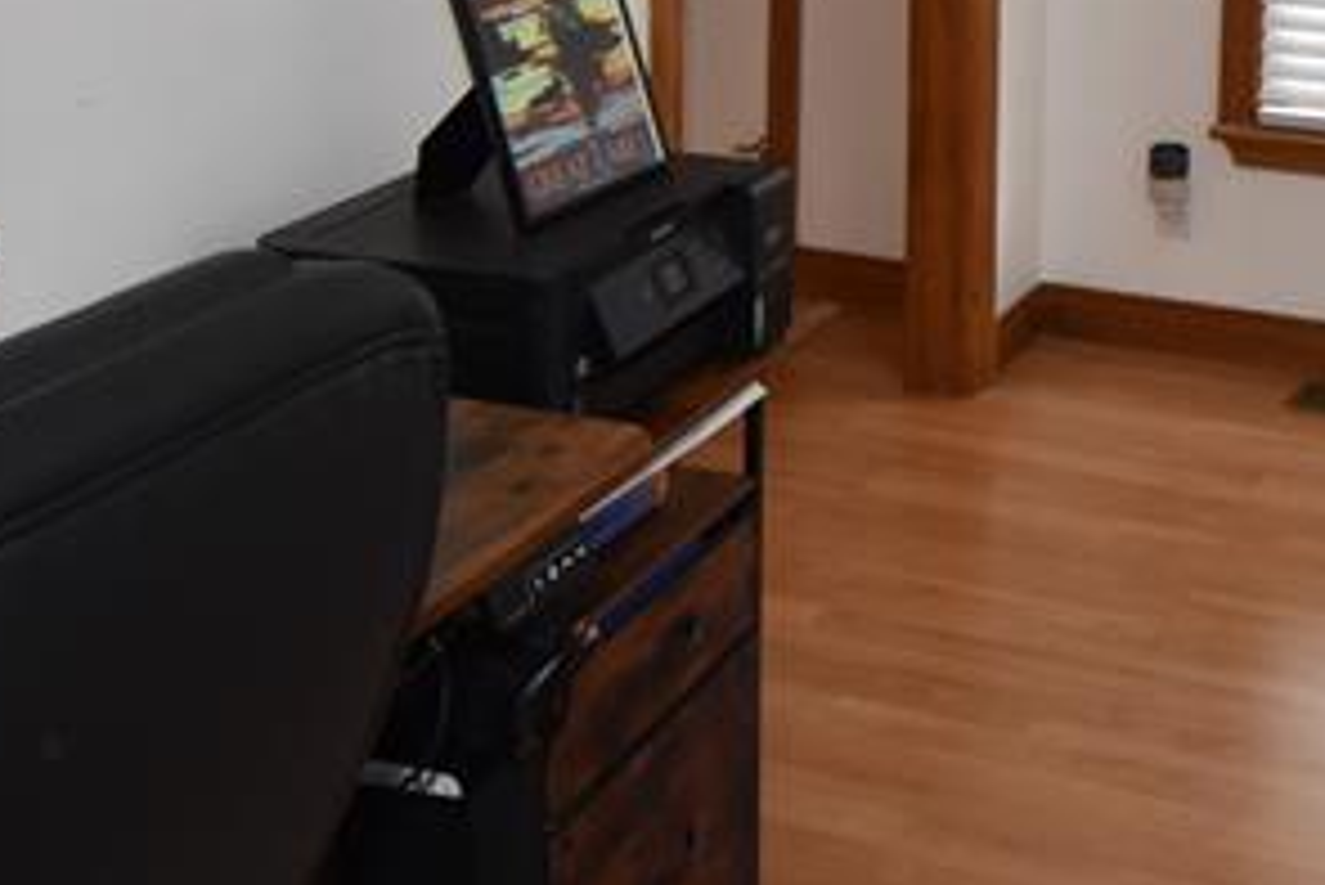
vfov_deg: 23.4
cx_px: 1298
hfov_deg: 34.9
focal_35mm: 52
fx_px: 1915
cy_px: -225
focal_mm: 10
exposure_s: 1/160
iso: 800
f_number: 4.5
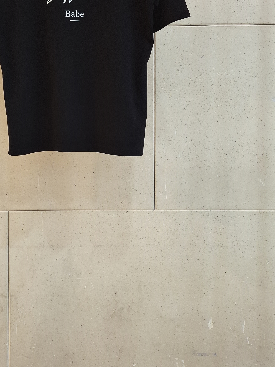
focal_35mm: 43
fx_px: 455
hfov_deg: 33.1
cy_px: 128
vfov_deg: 43.4
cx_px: 76
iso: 320
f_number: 1.8
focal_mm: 5.23
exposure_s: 1/120
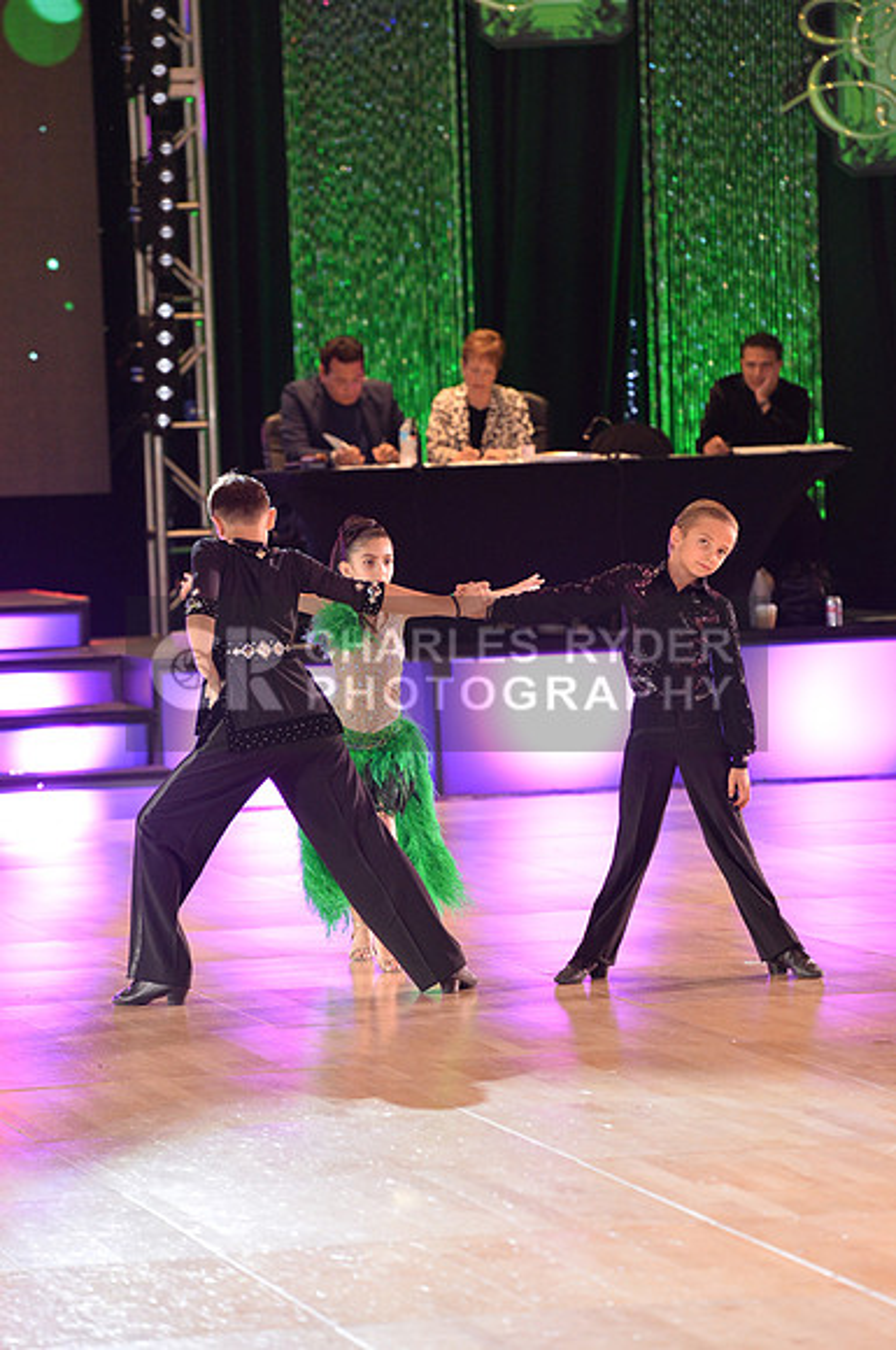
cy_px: 675
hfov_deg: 8.3
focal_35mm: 165
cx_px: 448
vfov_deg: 12.5
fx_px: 6178
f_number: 4
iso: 2000
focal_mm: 165
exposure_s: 1/200
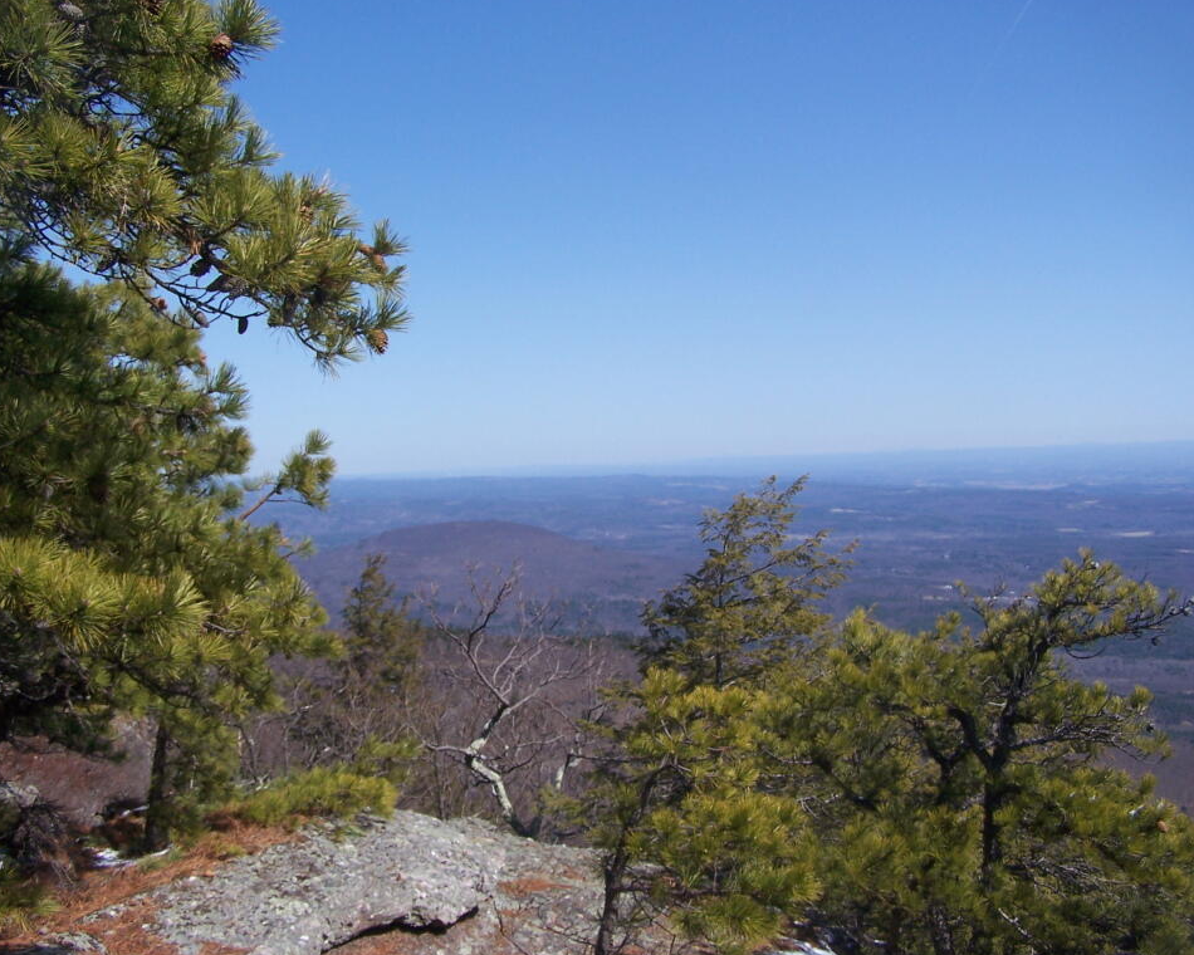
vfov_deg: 37.3
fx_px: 1414
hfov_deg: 45.8
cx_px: 552
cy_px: 475
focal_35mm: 40
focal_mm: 6.3
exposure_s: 1/1000
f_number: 4
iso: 80
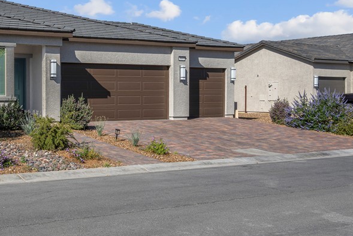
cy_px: 77
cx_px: 86
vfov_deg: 22.9
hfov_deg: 33.2
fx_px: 579
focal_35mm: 59
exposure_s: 1/320
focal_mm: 32
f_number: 9
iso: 100
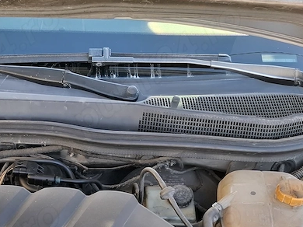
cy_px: 282
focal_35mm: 59
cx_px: 66
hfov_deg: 32.0
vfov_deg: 22.6
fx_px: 516
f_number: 1.8
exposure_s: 1/102
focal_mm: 5.54
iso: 50
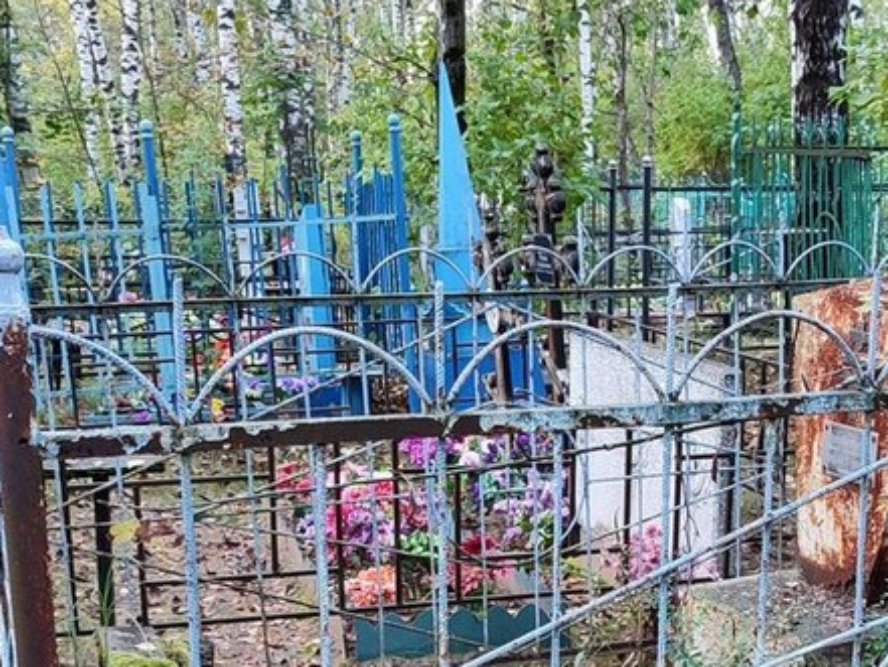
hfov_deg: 32.9
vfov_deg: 24.4
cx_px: 608
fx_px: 1488
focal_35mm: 58
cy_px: 615
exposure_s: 1/33
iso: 181
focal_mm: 6.04
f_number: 1.9
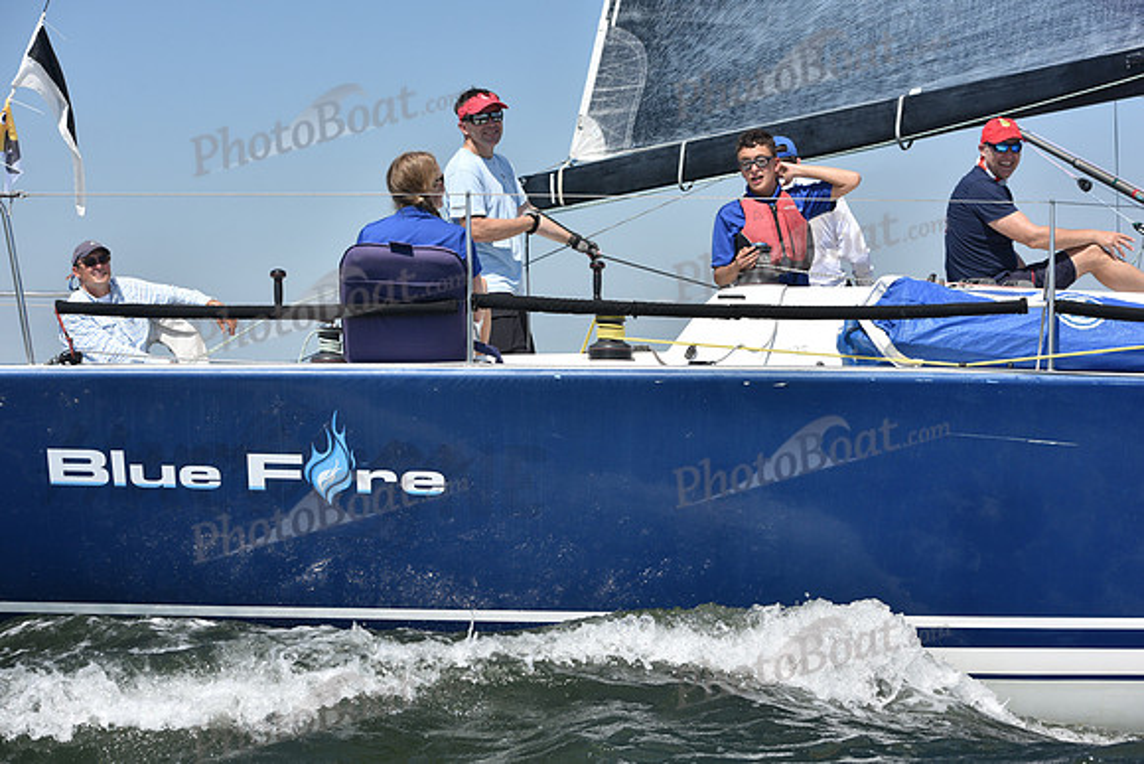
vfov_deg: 19.5
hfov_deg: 28.8
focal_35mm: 70
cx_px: 572
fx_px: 2225
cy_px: 382
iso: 250
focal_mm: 70
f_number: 8
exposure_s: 1/1250
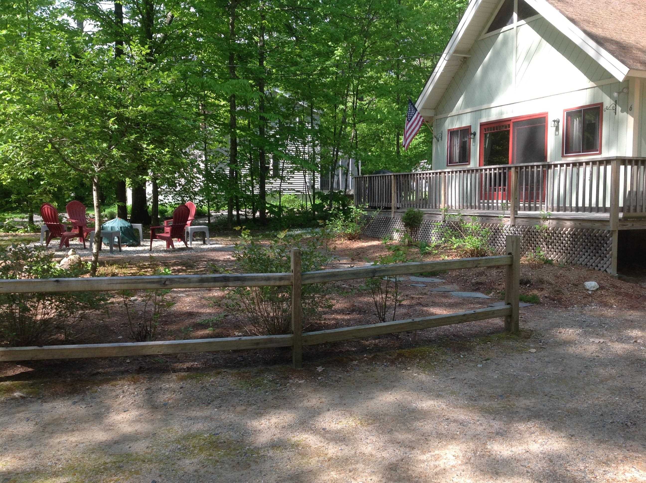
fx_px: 652
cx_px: 323
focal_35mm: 35
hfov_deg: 52.7
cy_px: 242
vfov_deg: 40.6
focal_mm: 4.28
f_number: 2.4
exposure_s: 1/343
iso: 50
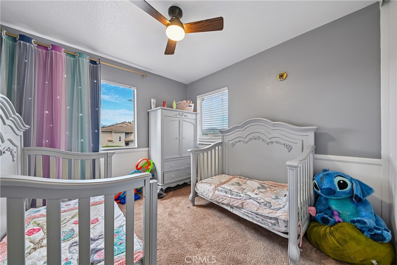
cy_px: 132
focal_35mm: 12
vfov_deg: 90.0
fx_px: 132
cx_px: 198
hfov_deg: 112.6
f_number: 8
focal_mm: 12
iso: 250
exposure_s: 1/13
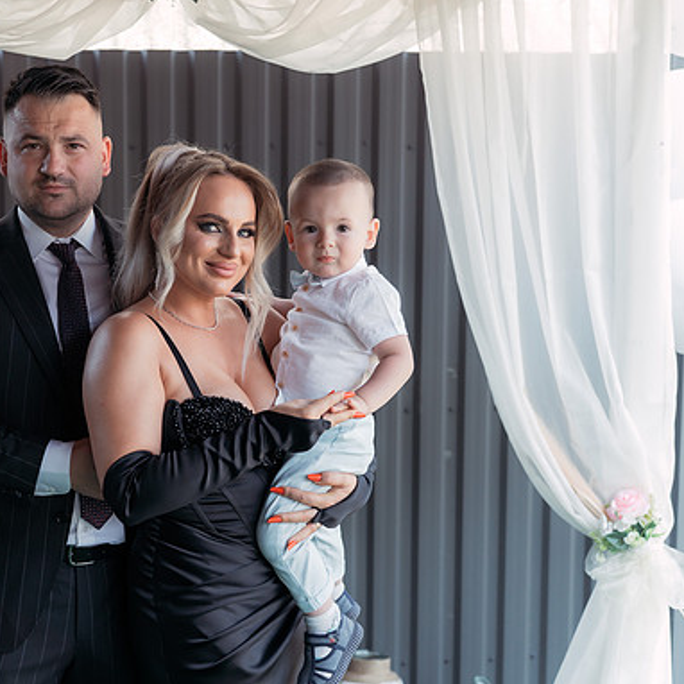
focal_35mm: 49
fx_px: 1095
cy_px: 343
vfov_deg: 34.7
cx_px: 211
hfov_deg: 34.3
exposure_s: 1/400
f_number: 2.8
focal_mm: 38
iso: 500
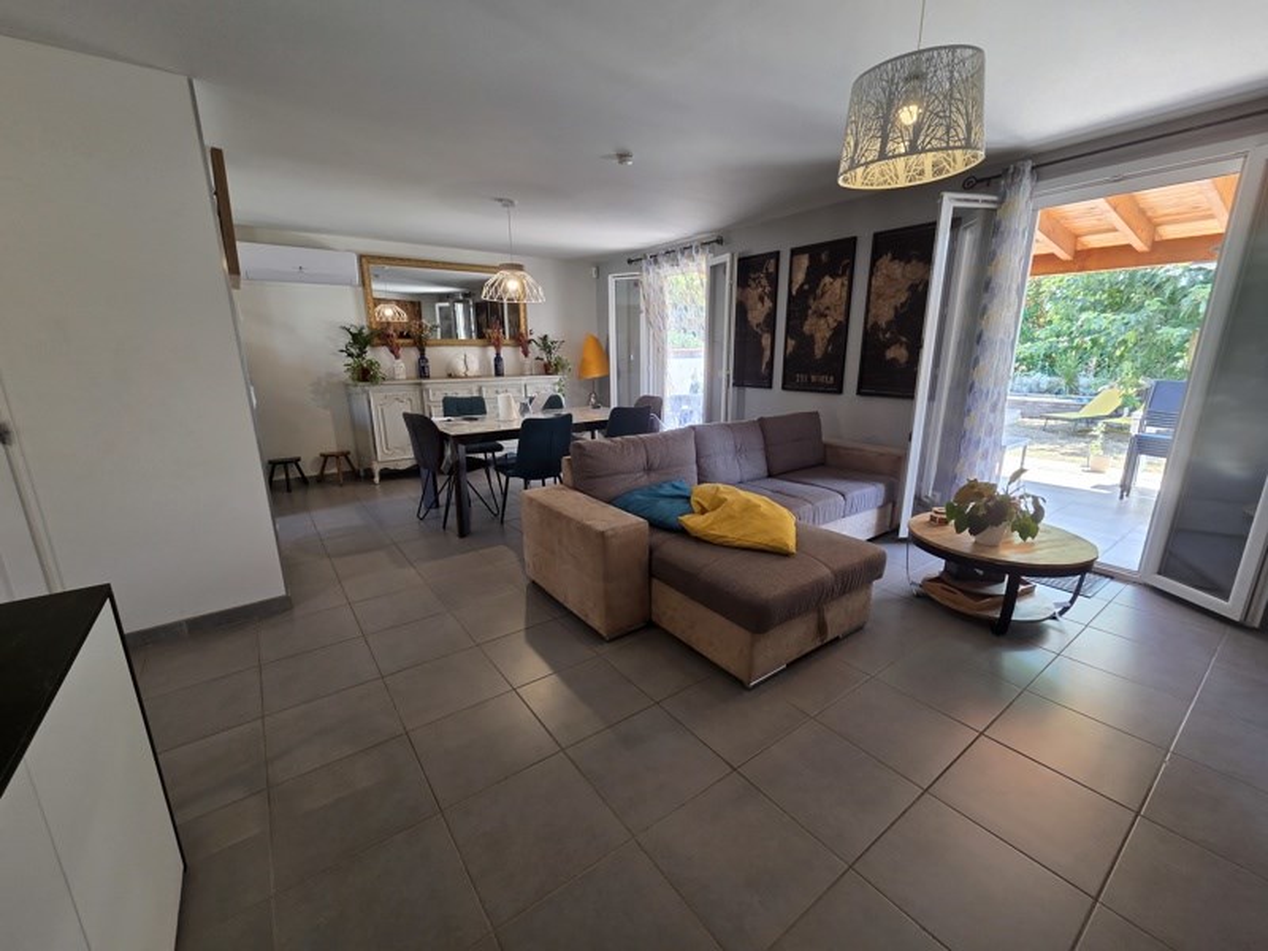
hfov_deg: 106.2
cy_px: 476
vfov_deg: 89.9
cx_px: 634
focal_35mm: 13
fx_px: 476
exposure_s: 1/50
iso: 160
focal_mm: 2.2
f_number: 2.2
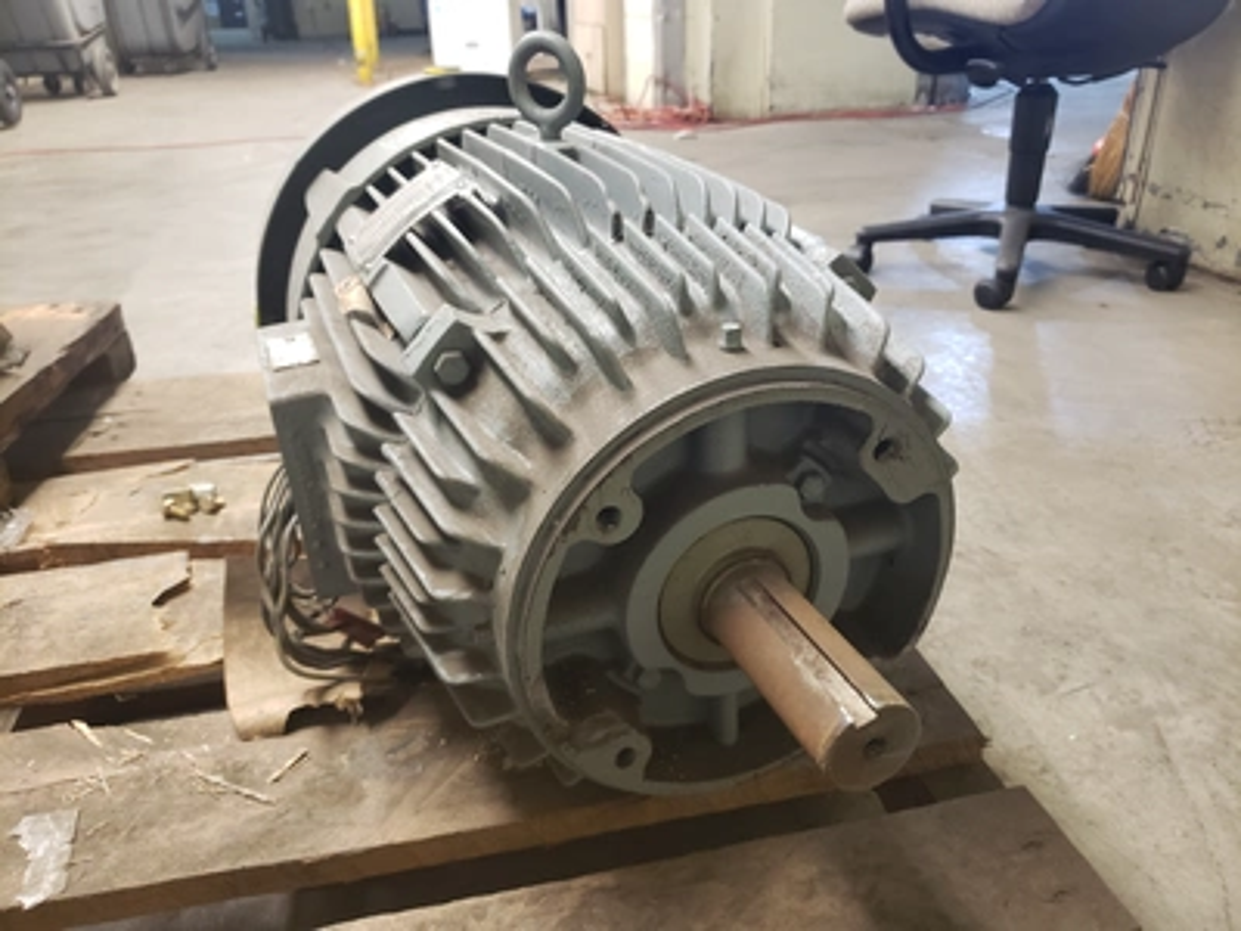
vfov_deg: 53.1
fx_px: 932
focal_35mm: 26
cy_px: 466
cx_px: 620
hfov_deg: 67.3
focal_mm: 4.3
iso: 250
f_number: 1.5
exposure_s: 1/24
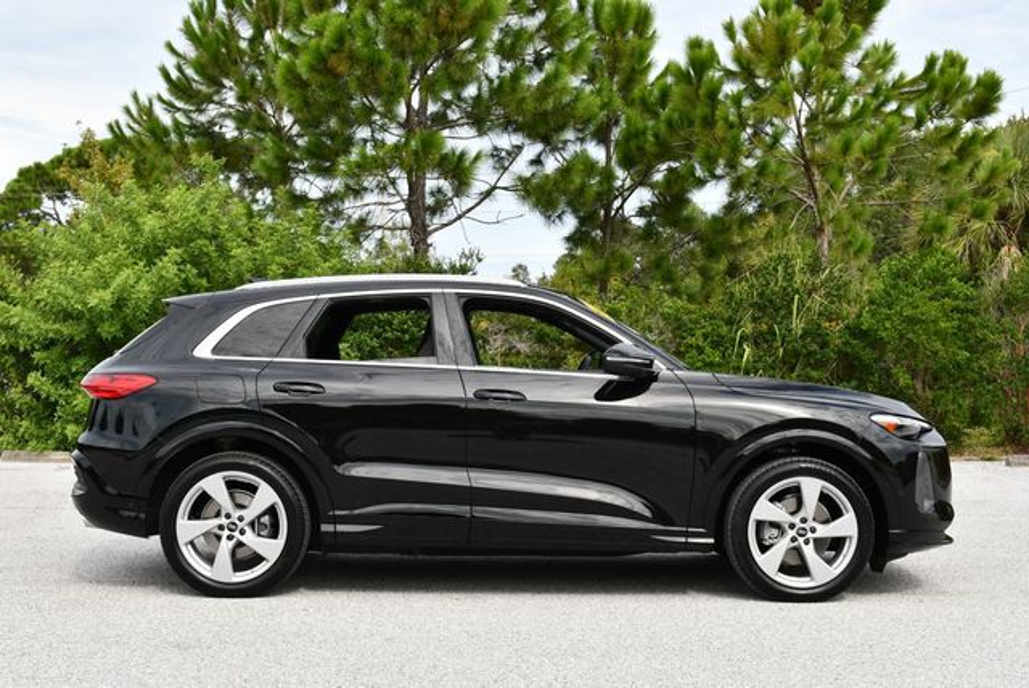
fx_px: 1488
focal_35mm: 52
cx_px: 514
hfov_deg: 38.2
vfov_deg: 26.0
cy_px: 344
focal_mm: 26
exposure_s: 1/250
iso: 160
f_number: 8
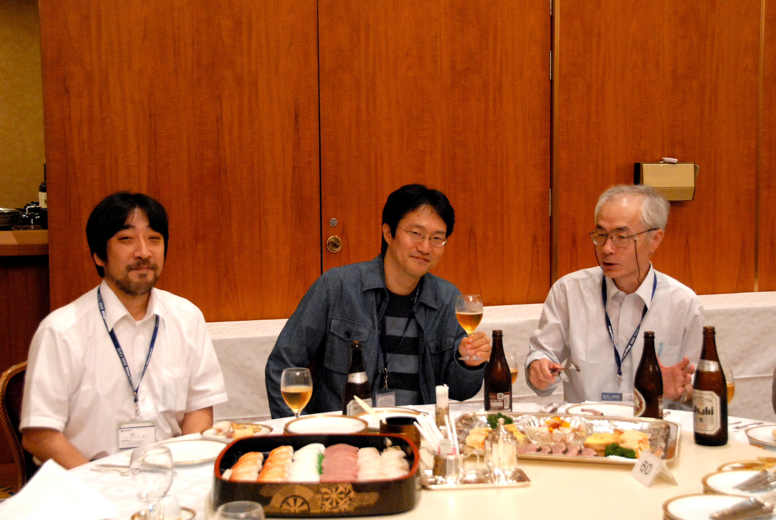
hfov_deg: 41.1
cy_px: 260
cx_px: 388
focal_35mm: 48
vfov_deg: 28.2
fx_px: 1036
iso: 1600
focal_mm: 32
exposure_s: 1/40
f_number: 4
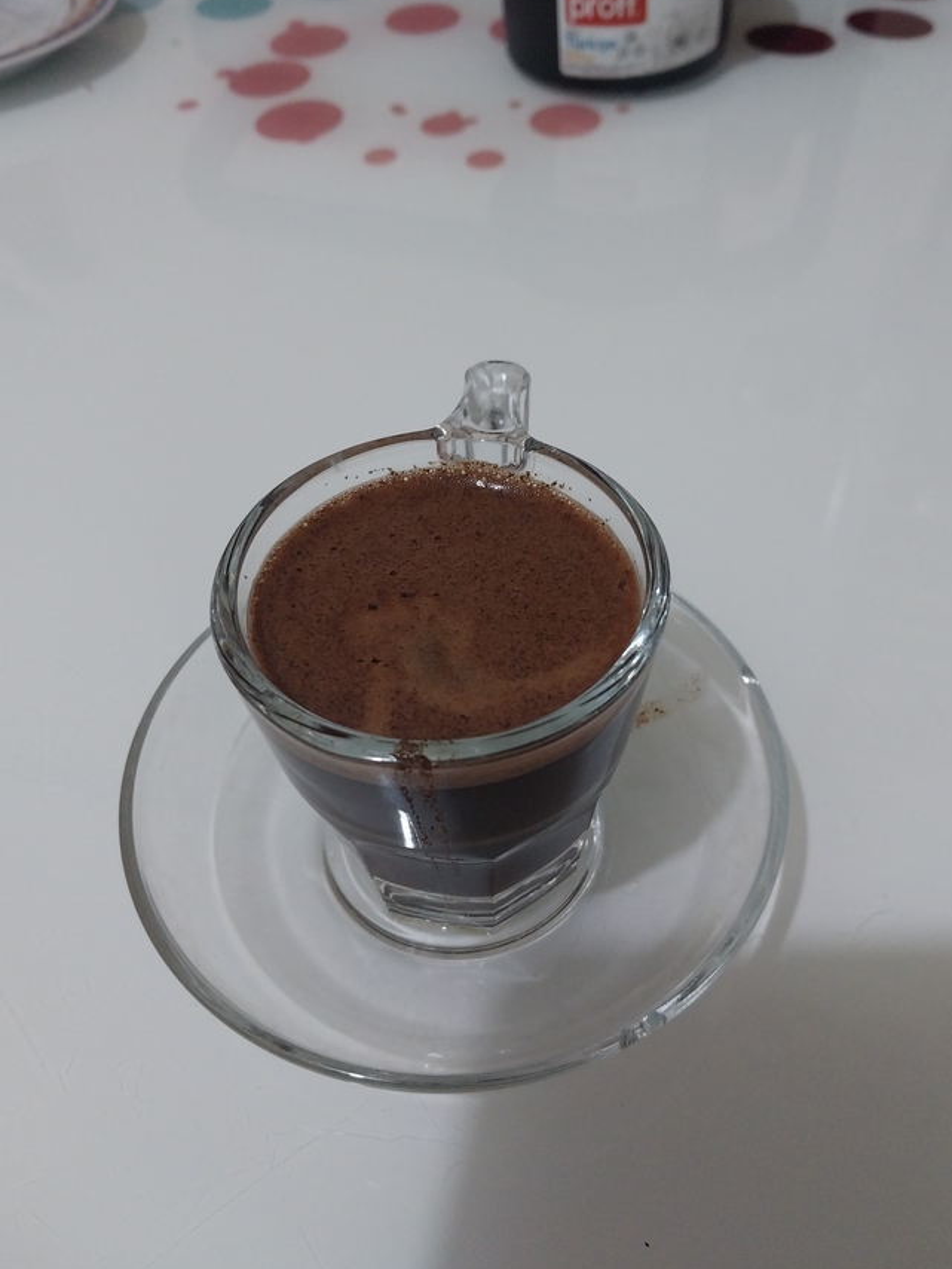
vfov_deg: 63.4
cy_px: 602
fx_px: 1026
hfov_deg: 49.8
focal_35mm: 28
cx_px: 489
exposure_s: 1/60
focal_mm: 4
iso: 400
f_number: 1.8
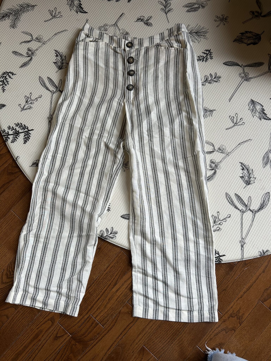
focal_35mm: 26
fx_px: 271
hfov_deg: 53.1
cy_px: 180
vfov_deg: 67.3
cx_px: 136
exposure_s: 1/199
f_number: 1.5
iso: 40
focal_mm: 5.7
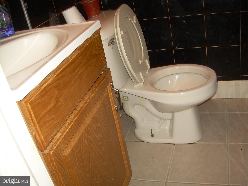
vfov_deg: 37.7
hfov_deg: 49.0
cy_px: 93
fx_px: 272
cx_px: 124
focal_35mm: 38
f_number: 2.8
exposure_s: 1/60
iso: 50
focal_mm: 6.3
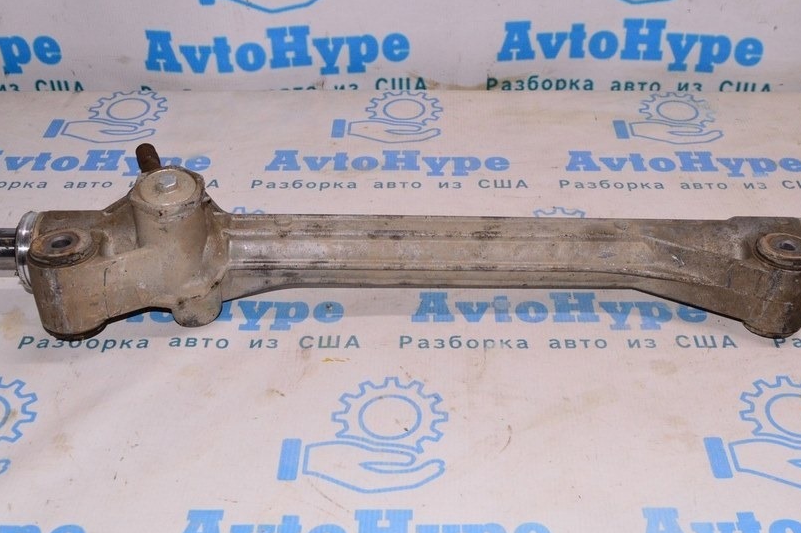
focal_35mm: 46
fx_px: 1023
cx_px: 447
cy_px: 290
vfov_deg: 29.2
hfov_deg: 42.7
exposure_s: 1/200
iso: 1600
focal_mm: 24
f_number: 8
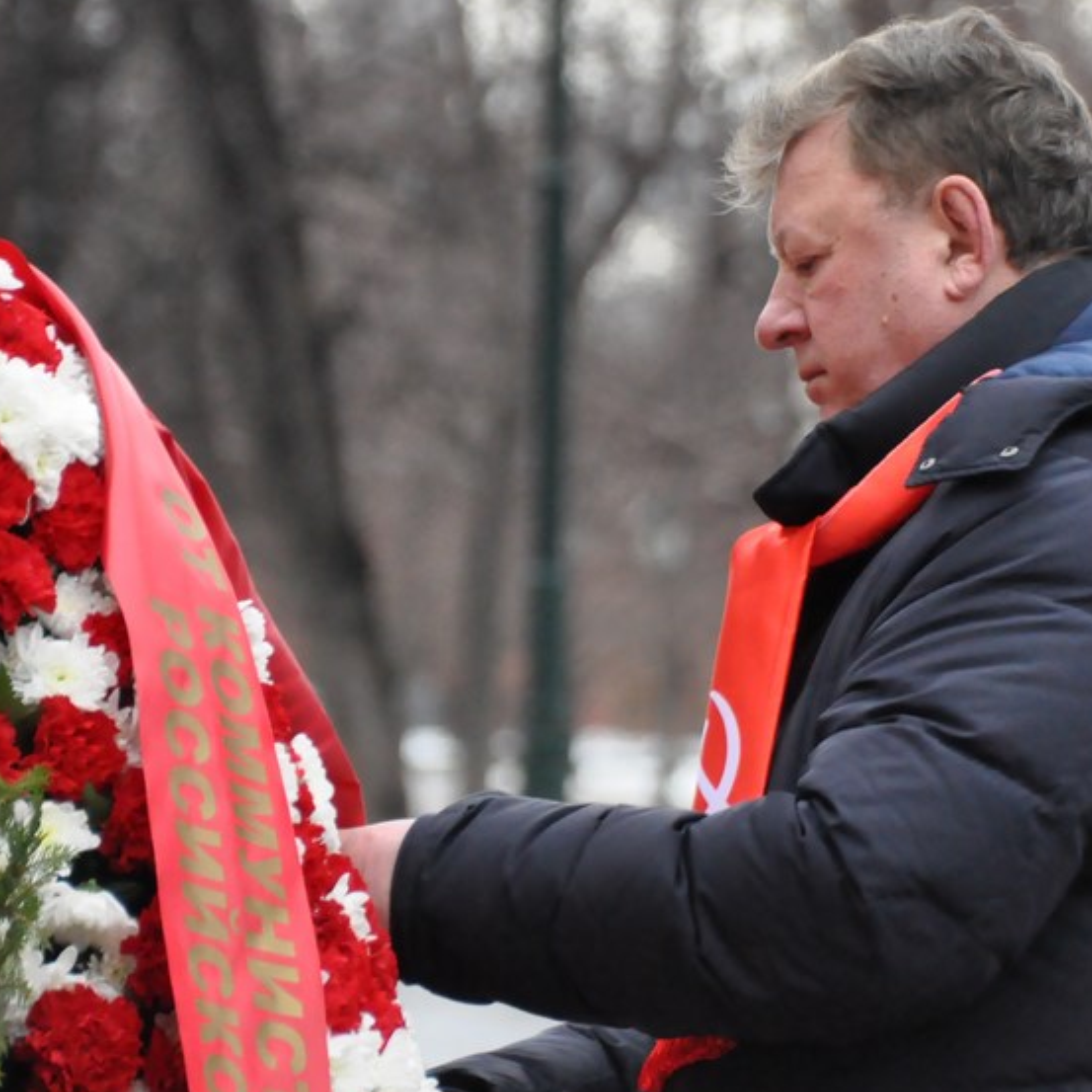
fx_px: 14736
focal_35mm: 413
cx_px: 693
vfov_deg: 4.2
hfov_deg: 4.2
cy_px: 423
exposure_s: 1/320
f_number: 5.6
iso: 3200
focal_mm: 155
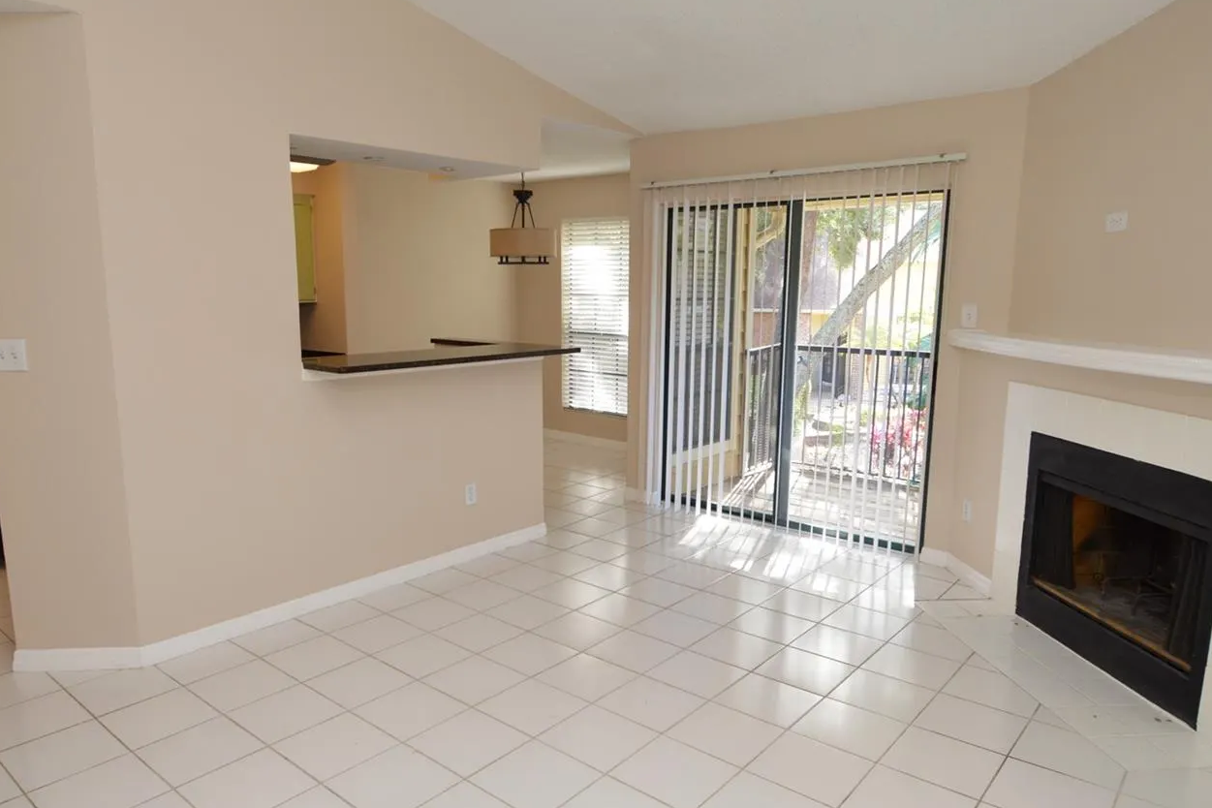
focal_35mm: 23
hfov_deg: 76.0
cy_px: 433
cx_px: 557
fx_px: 774
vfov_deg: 55.1
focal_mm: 12
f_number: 4
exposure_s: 1/60
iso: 400
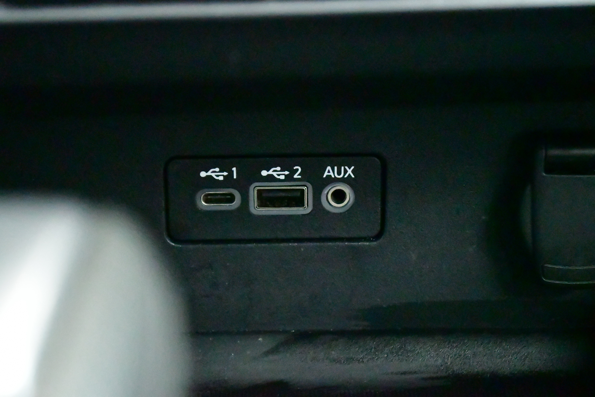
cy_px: 198
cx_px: 298
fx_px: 1363
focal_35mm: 82
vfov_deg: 16.6
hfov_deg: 24.6
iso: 45600
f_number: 5.6
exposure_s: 1/160
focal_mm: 55
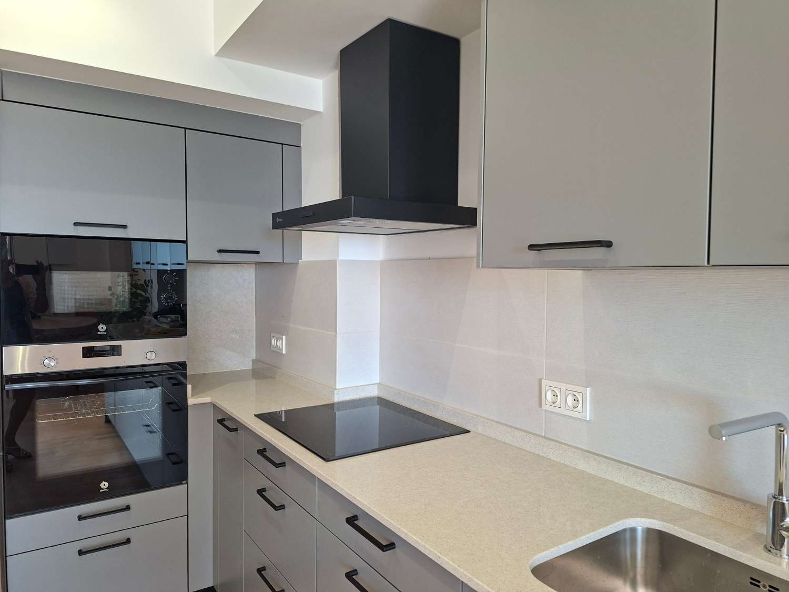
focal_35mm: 23
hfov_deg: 73.9
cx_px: 394
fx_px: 524
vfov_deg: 58.9
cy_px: 296
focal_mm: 5.54
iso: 160
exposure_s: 1/100
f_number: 1.8
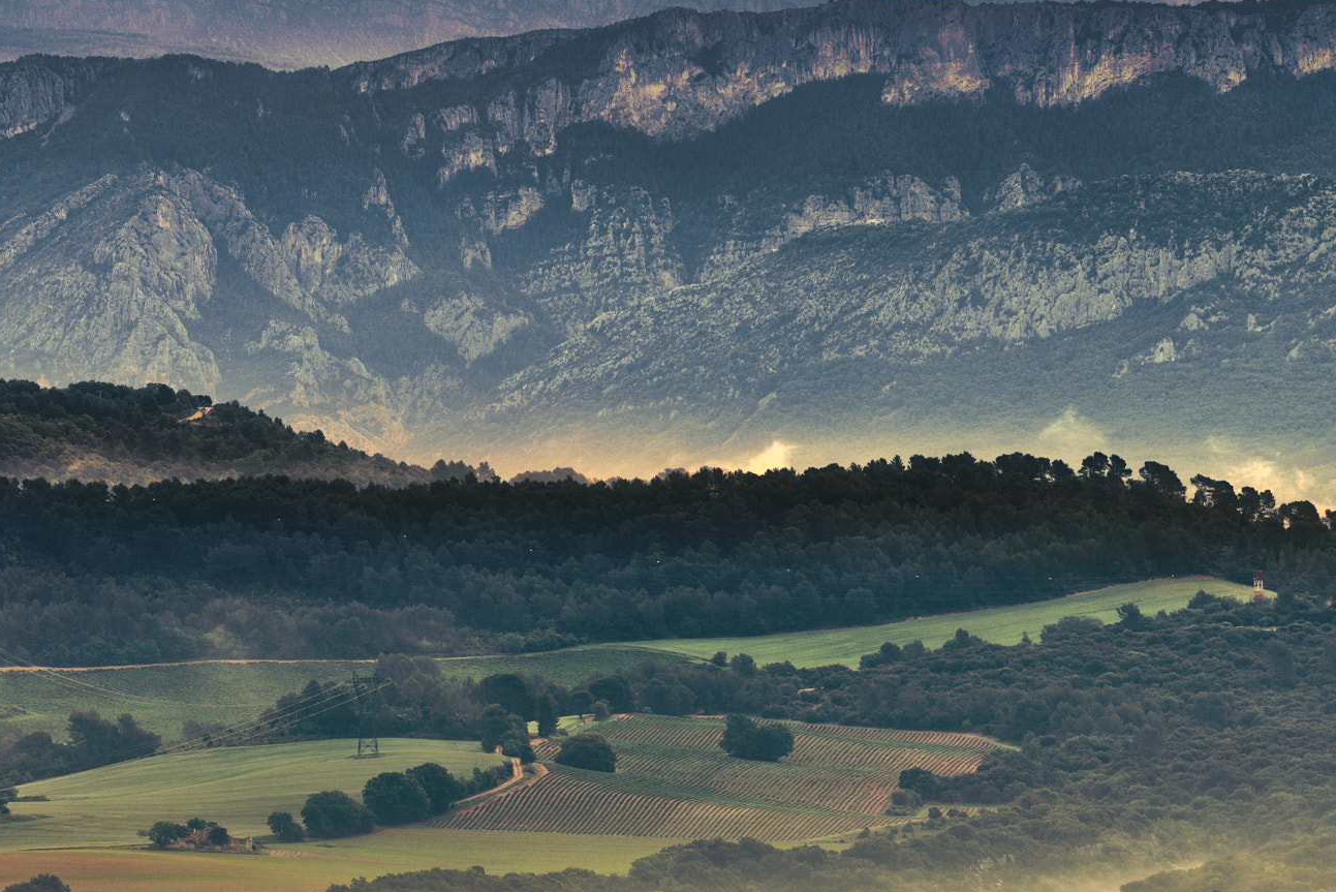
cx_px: 434
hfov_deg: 5.4
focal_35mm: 380
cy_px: 335
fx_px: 14106
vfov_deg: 3.6
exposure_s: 1/160
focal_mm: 240
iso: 64
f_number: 7.1
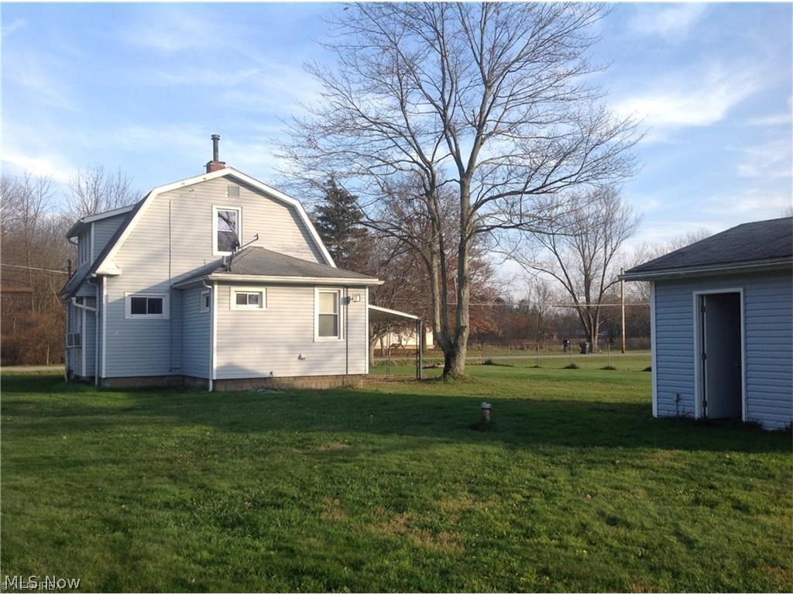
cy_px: 298
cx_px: 396
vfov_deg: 40.7
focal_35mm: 35
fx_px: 802
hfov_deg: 52.6
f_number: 2.4
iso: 50
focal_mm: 4.28
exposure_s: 1/630
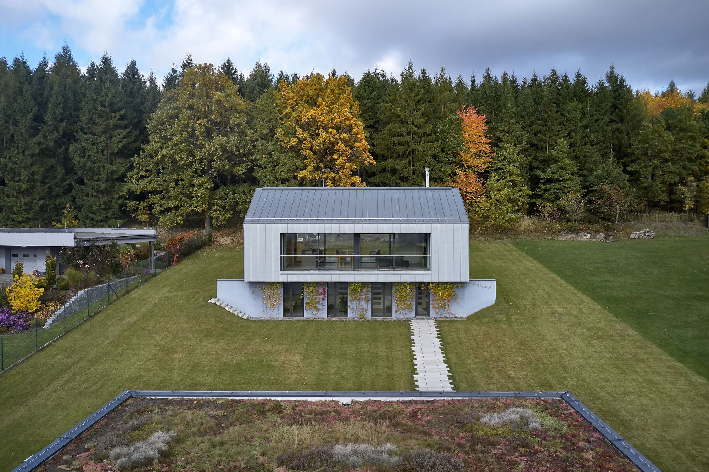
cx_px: 354
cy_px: 236
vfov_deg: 46.4
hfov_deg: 65.5
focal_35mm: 28
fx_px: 551
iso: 100
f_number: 5
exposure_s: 1/240
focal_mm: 10.26
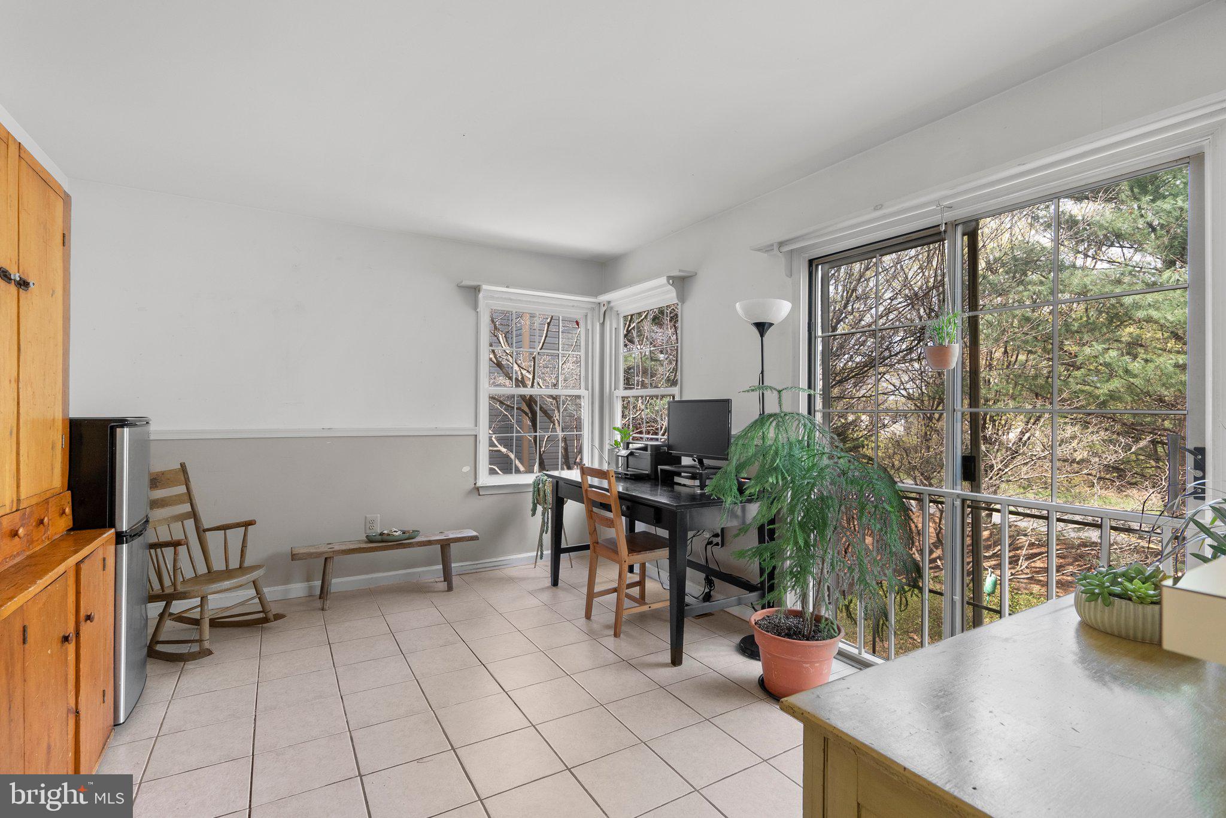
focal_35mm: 16
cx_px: 613
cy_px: 409
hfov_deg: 96.7
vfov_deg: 73.8
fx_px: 545
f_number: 8
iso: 250
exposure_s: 1/13
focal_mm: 16
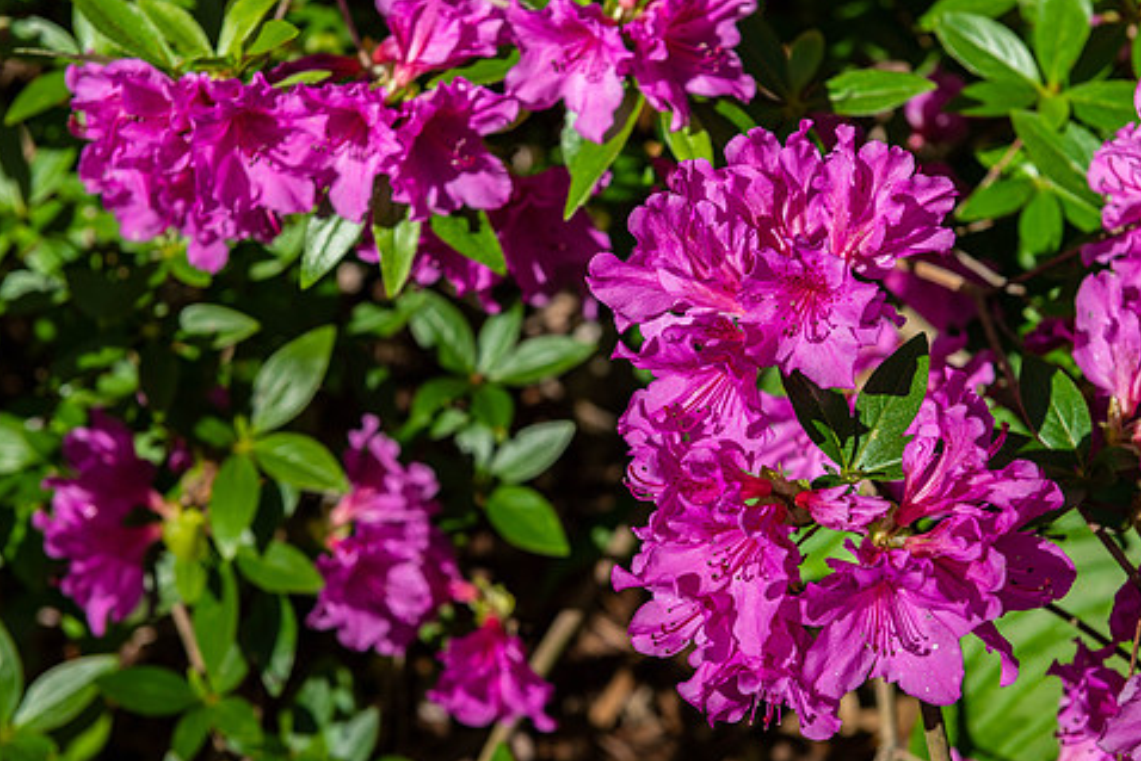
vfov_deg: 16.1
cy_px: 407
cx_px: 659
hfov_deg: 23.9
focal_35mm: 85
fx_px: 2695
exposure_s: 1/160
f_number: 8
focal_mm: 70
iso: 80
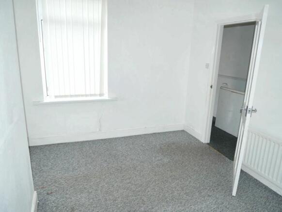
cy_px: 106
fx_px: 196
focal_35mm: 24
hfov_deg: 71.6
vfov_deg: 56.9
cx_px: 141
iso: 200
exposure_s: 1/125
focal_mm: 12
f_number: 3.5
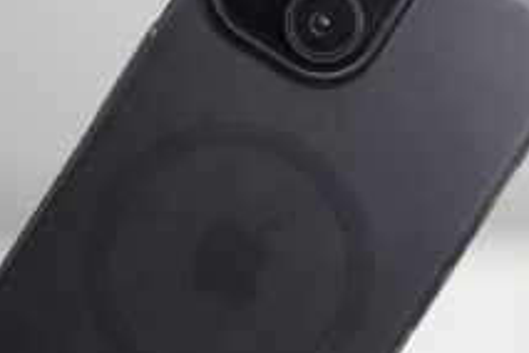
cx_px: 296
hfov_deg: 16.3
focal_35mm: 126
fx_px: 1851
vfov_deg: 10.9
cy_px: 106
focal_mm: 67
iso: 800
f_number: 3.5
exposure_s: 1/90
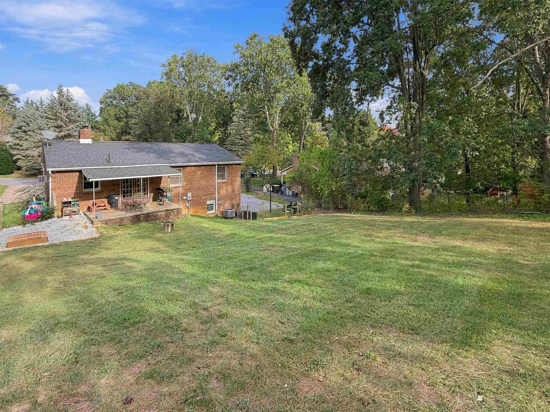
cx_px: 275
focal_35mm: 14
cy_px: 206
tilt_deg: -12.2
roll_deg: -1.4
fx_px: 222
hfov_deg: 102.1
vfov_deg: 85.7
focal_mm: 2.2
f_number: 2.2
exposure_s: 1/233
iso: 40
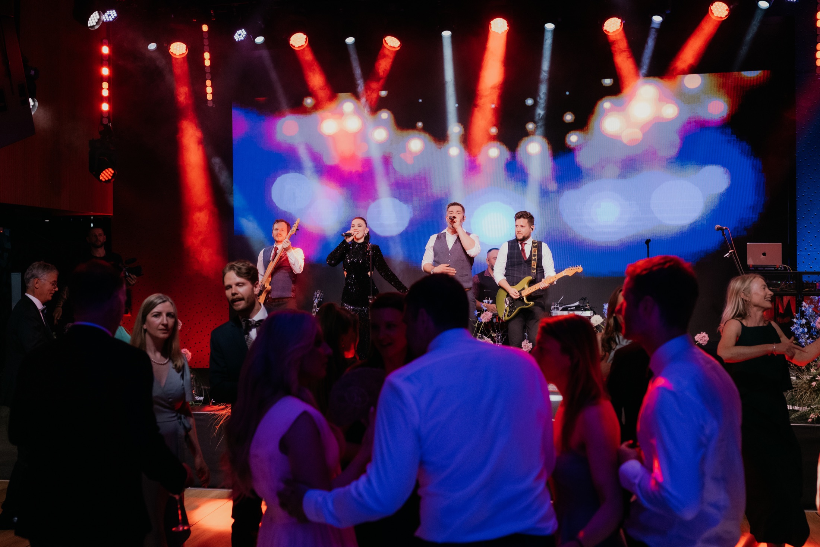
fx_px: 797
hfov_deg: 54.4
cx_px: 410
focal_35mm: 35
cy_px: 274
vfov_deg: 37.8
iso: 4500
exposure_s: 1/200
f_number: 2.8
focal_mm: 35
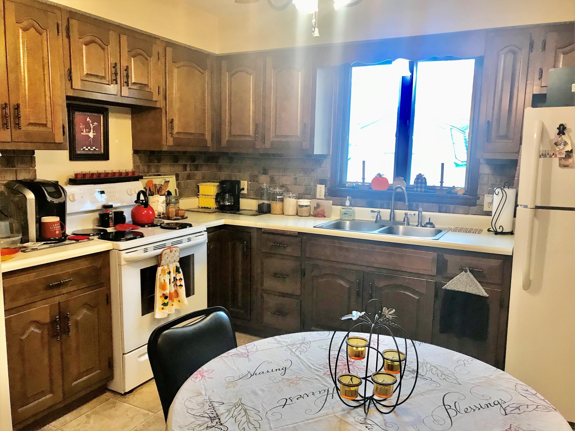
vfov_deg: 49.7
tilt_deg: -8.7
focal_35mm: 28
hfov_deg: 63.4
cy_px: 216
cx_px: 288
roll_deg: -0.1
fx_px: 465
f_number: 1.8
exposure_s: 1/30
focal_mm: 3.99
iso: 40
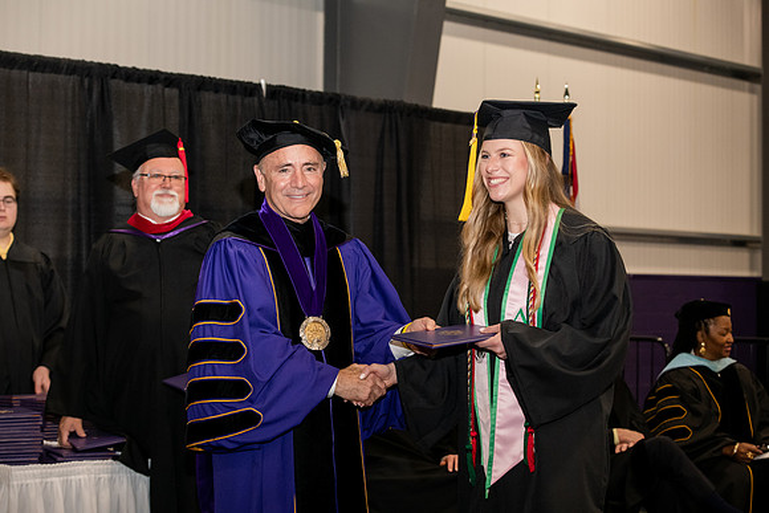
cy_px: 256
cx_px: 384
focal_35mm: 70
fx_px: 1496
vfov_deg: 19.5
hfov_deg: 28.8
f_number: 5.6
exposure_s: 1/200
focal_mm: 70
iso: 2000
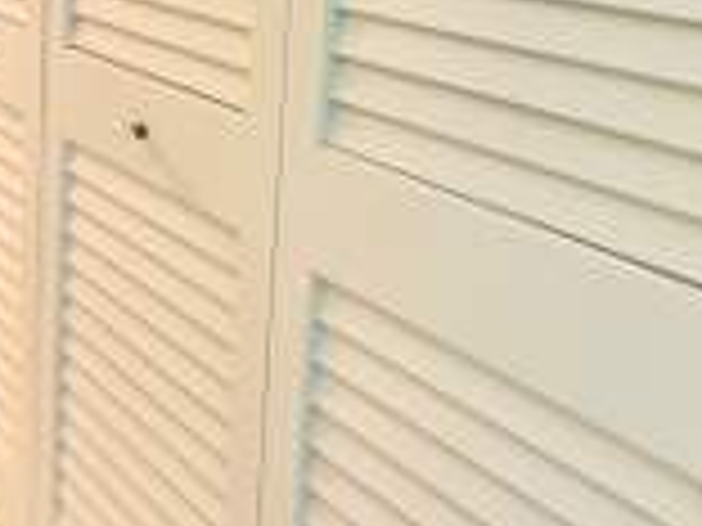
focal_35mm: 43
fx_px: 872
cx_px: -68
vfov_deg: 29.3
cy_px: -94
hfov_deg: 37.0
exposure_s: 1/120
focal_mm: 2.22
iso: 100
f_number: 2.2
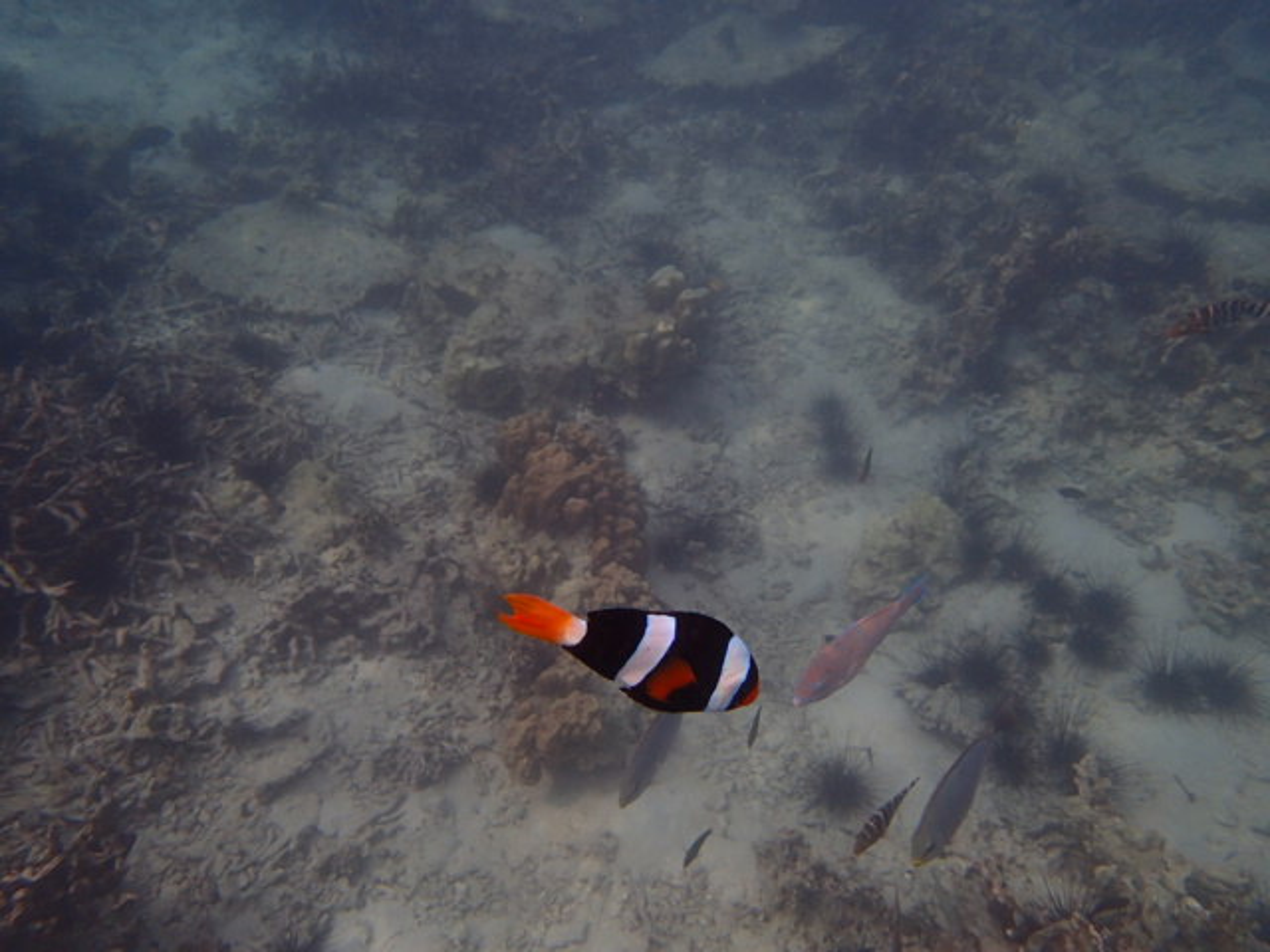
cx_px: 635
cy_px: 476
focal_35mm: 25
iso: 100
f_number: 2.8
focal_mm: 4.5
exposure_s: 1/800
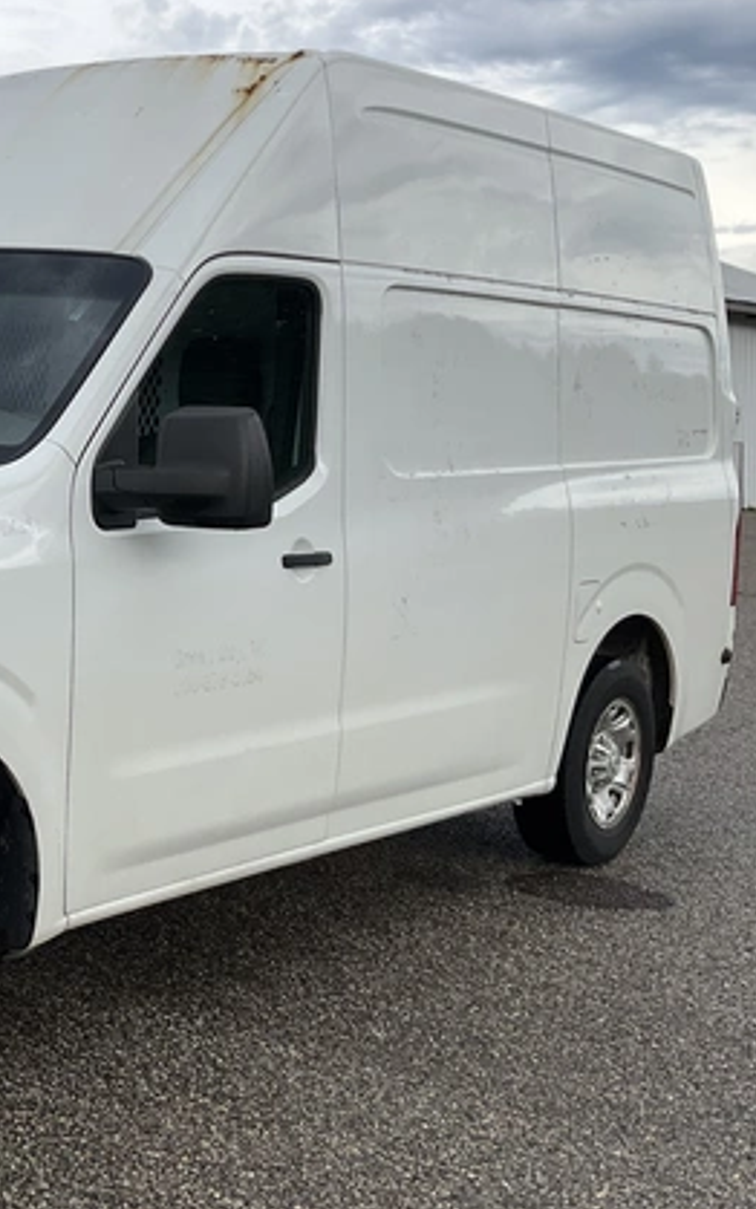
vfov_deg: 36.9
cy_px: 550
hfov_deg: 22.2
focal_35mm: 55
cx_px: -78
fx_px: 1812
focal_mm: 3
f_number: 1.8
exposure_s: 1/962
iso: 25
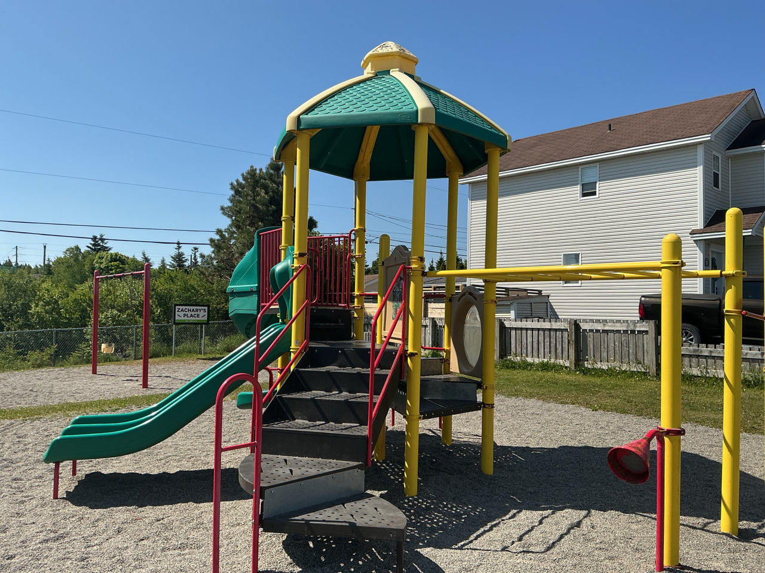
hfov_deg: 61.7
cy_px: 286
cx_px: 382
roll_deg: -0.4
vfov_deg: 48.2
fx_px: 641
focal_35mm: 29
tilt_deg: +3.7
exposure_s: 1/2141
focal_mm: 3
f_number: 1.8
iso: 25
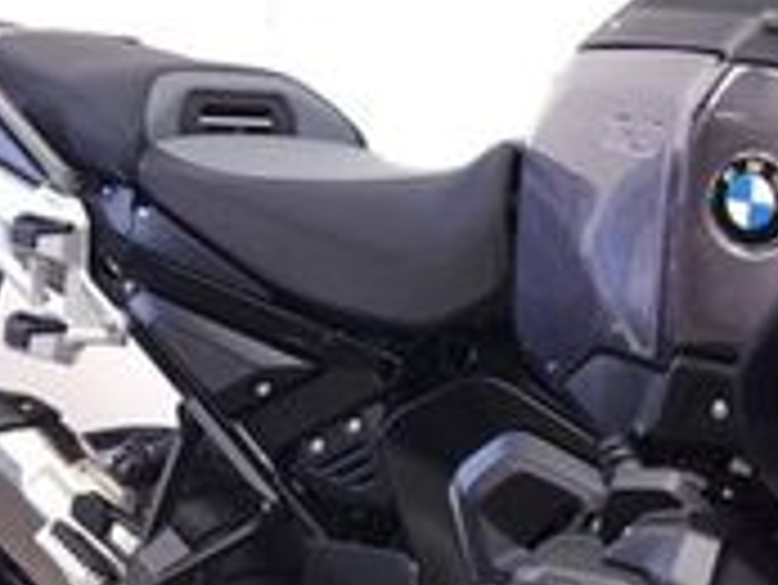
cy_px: 378
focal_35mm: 85
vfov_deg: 17.4
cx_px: 913
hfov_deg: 21.5
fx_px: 1912
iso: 100
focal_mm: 5.4
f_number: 1.8
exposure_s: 1/30
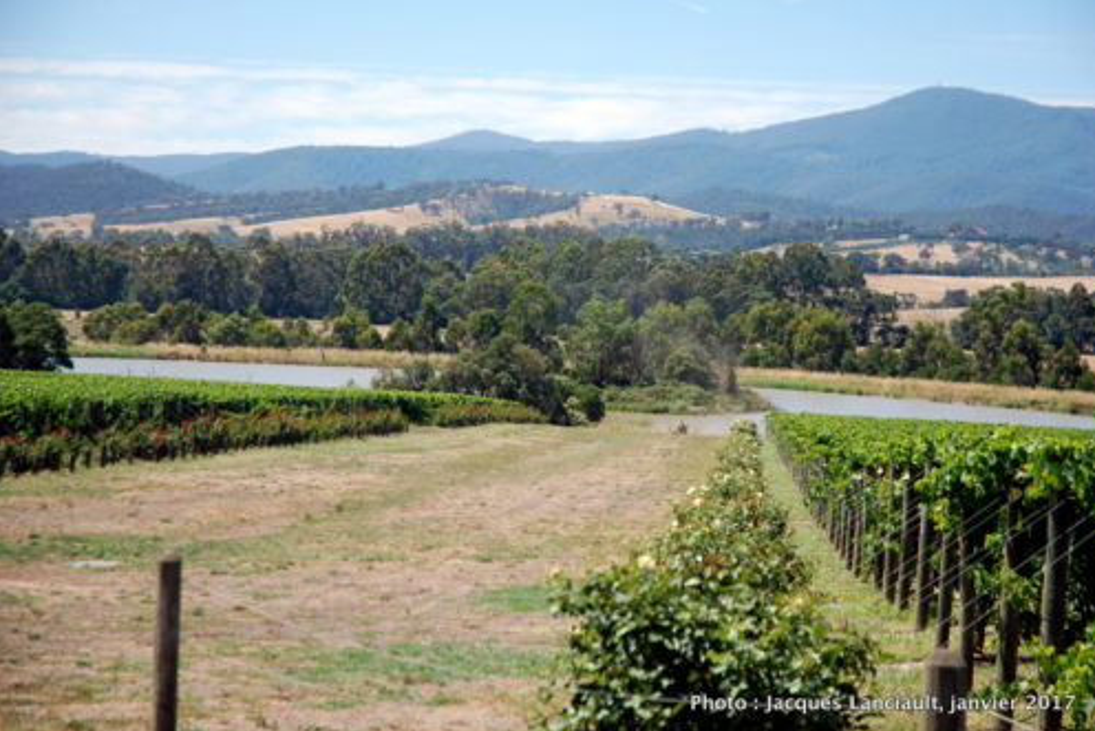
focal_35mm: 106
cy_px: 366
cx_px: 550
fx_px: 3225
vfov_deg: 12.9
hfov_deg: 19.3
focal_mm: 70
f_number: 4.5
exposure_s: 1/320
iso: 100
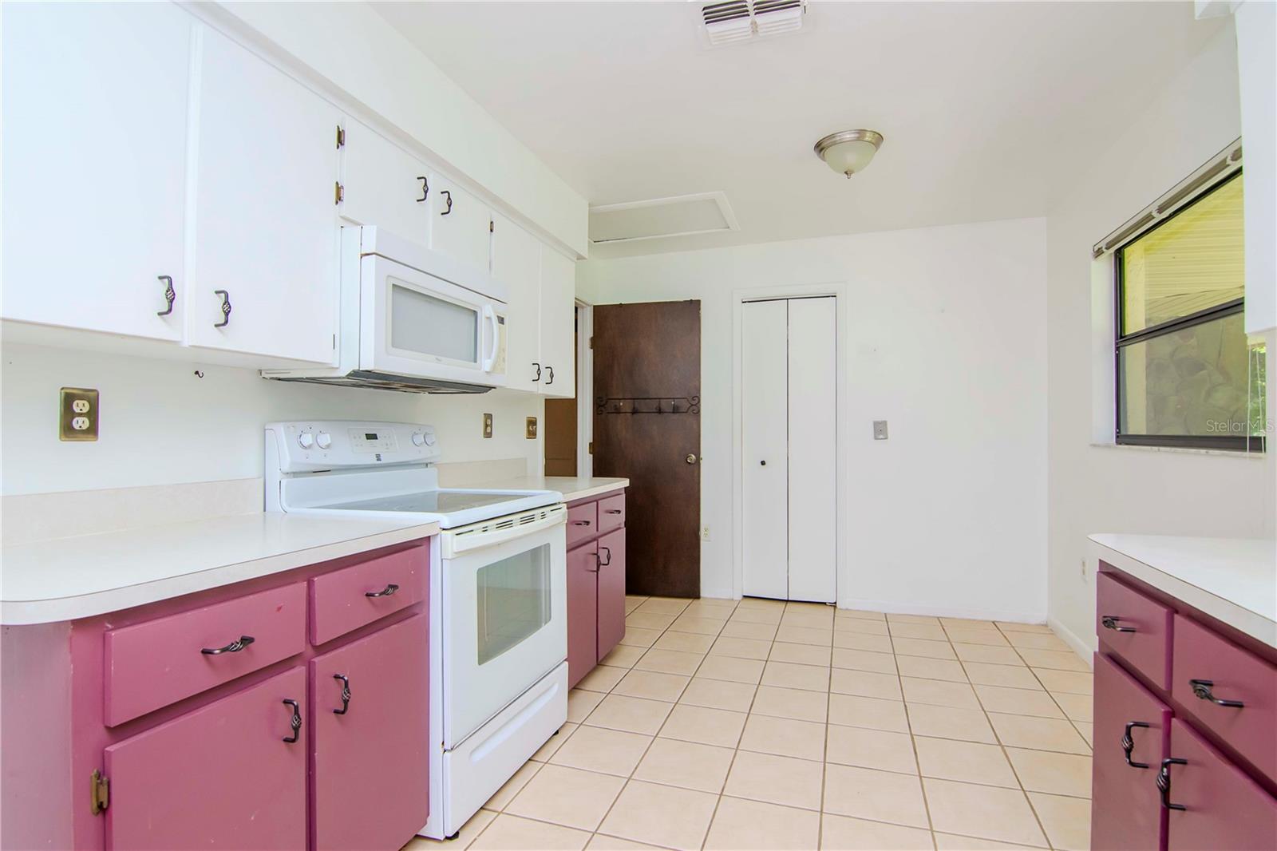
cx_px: 638
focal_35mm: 16
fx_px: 585
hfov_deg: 95.0
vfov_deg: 72.0
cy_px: 426
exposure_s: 1/100
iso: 500
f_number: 8
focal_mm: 11
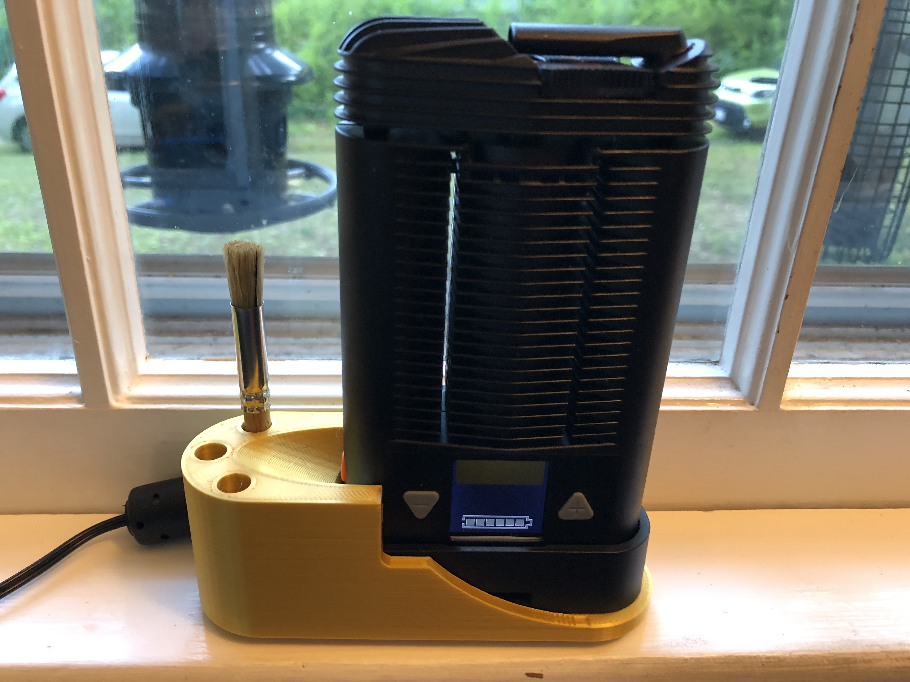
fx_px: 736
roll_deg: -2.6
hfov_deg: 63.4
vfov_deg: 49.7
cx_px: 455
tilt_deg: -26.2
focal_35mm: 28
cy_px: 341
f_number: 1.8
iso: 50
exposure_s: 1/15
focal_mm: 3.99
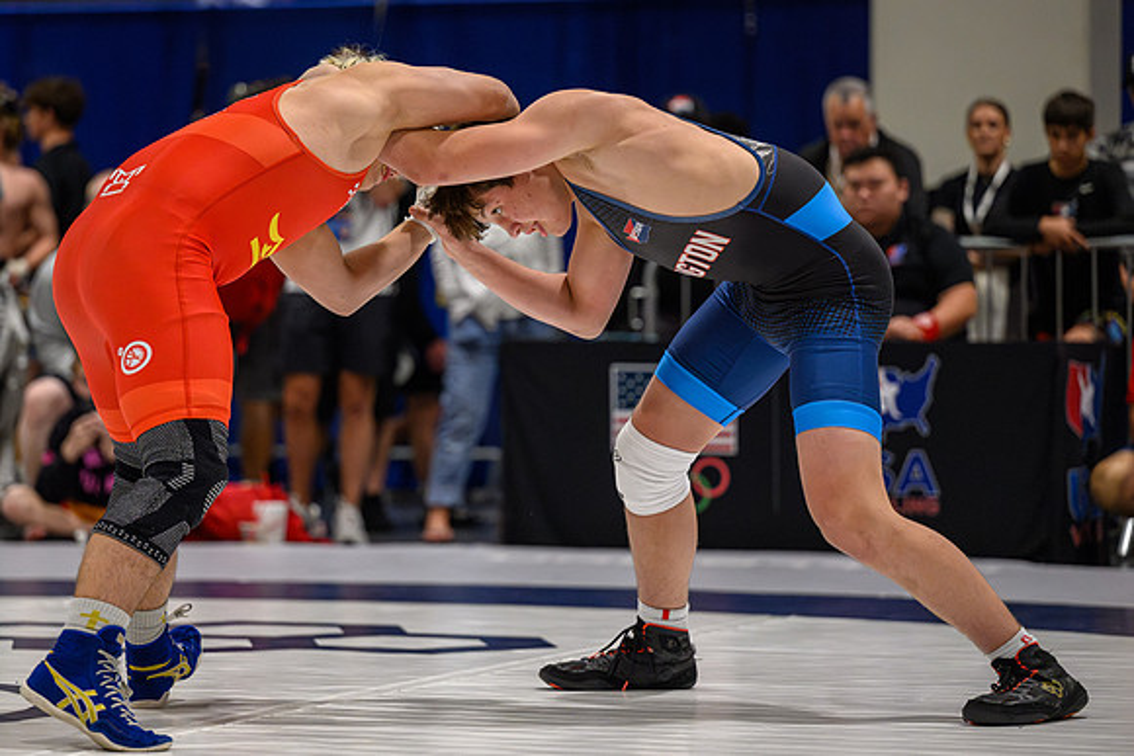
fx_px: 4270
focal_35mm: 136
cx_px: 504
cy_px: 329
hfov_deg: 15.1
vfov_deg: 10.1
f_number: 2.8
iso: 5600
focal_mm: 120
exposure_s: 1/640
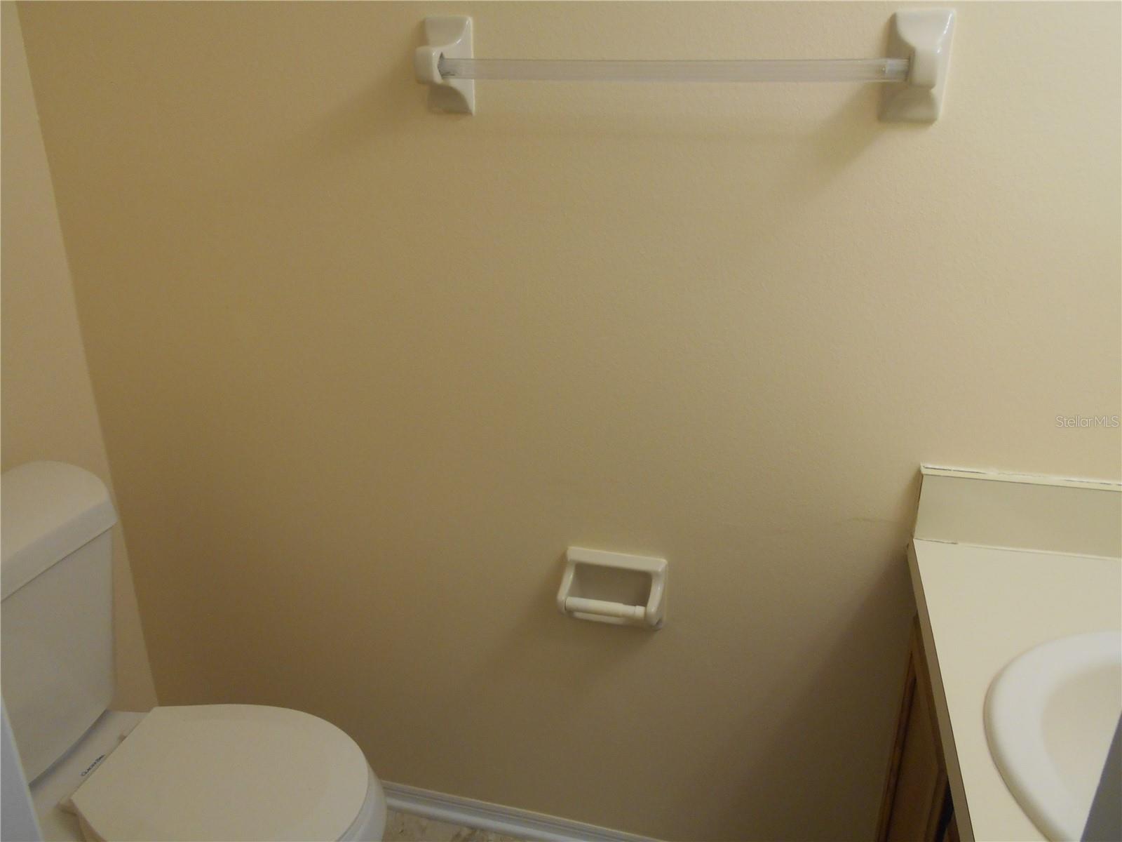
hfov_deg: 67.3
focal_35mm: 26
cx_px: 561
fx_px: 843
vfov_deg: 53.1
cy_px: 421
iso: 200
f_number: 3.2
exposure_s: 1/30
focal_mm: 4.6
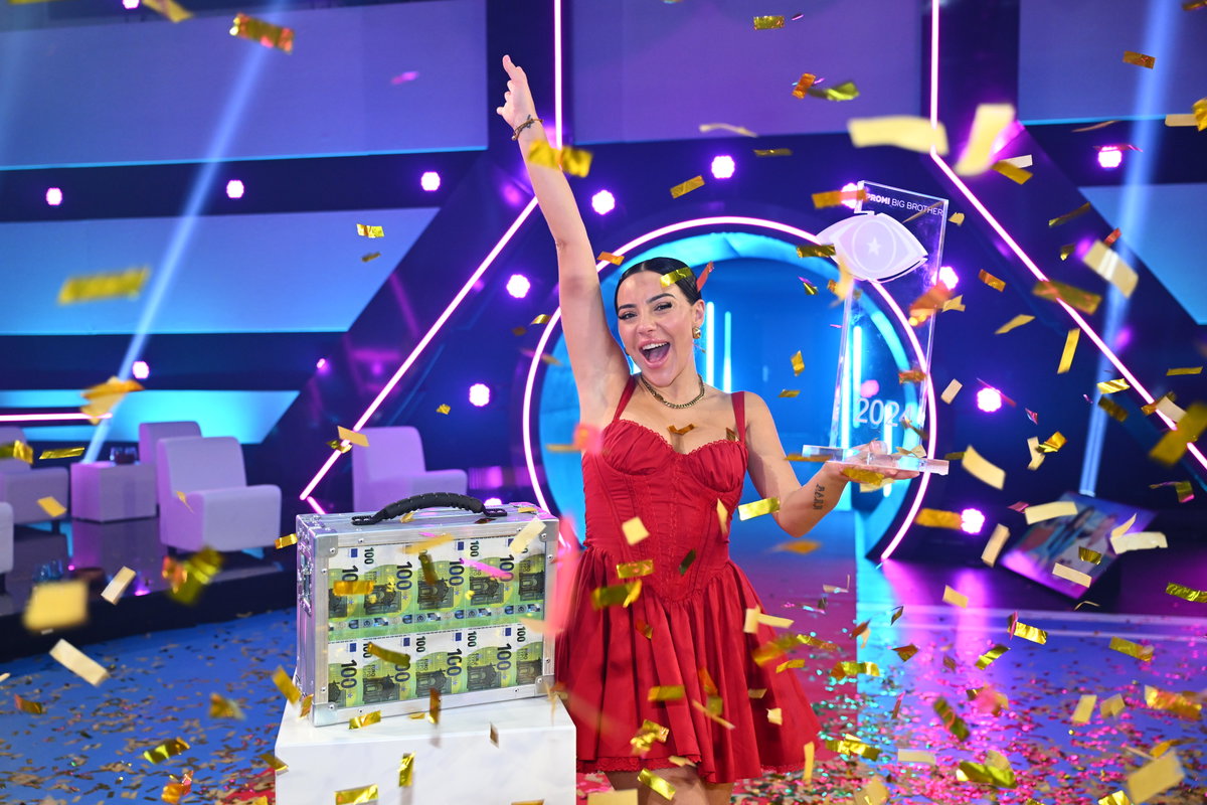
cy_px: 402
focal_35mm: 34
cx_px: 604
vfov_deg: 38.9
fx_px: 1140
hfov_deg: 55.8
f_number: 3.5
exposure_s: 1/125
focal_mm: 34
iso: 1600
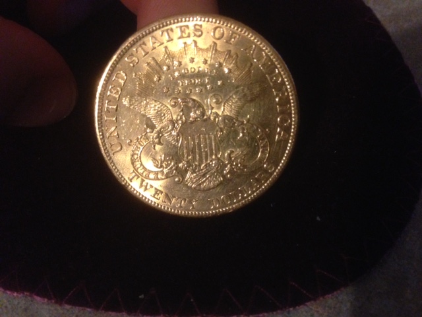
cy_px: 158
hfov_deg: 55.4
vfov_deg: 42.9
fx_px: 402
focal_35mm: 33
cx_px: 211
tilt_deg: -53.7
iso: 400
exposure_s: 1/20
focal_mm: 4.12
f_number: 2.4
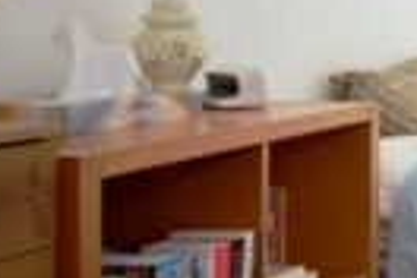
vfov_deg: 19.7
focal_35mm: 68
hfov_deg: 17.4
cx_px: 897
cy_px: 35
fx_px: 788
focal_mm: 10
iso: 100
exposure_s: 1/6
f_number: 4
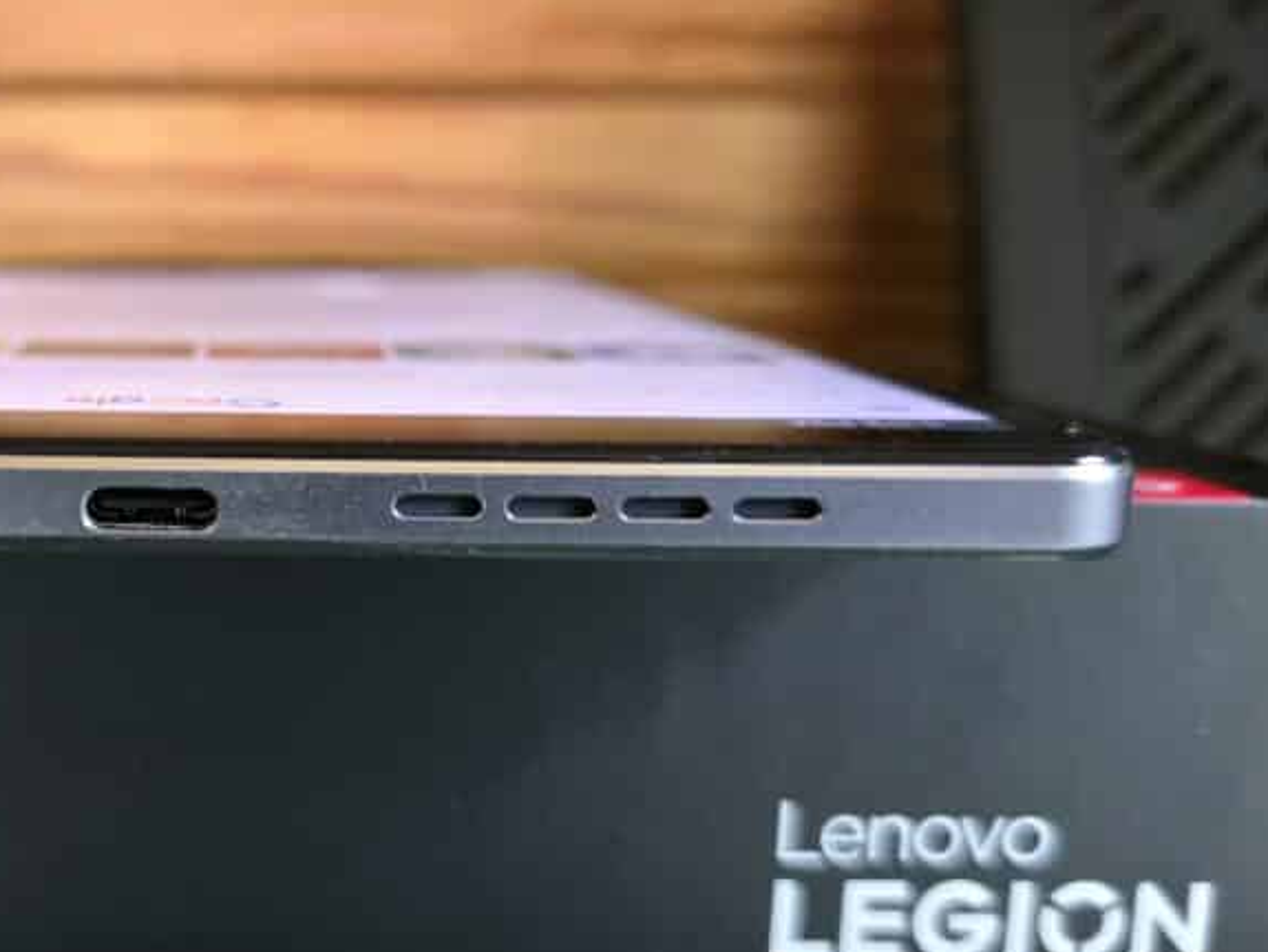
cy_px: 455
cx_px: 221
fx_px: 1502
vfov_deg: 35.2
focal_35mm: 41
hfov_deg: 43.2
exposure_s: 1/120
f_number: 1.7
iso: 1000
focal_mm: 6.3
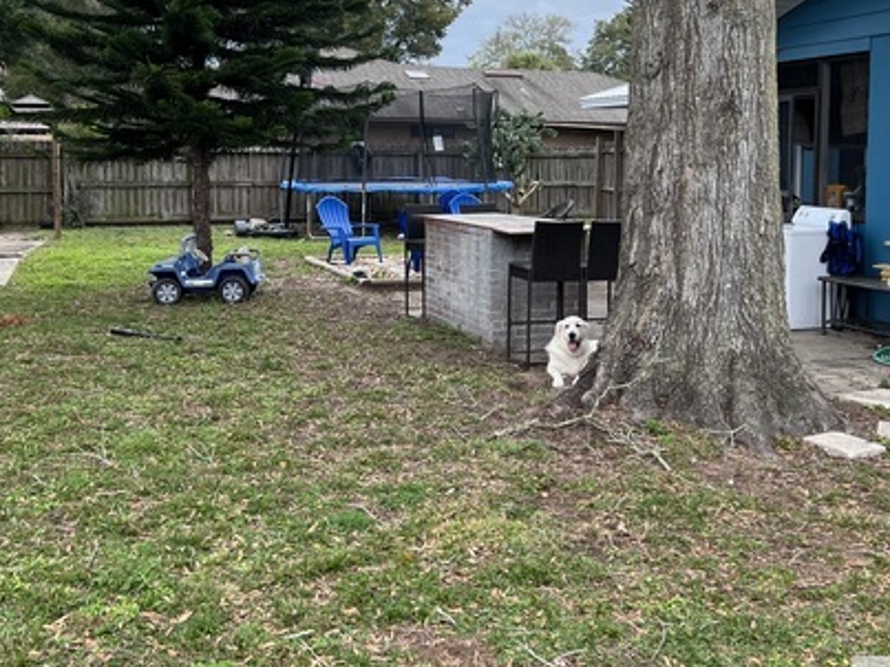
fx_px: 1105
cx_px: 472
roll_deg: -0.5
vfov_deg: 33.1
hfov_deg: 43.8
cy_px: 192
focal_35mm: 43
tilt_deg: -3.1
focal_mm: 5.7
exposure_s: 1/121
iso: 80
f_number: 1.5
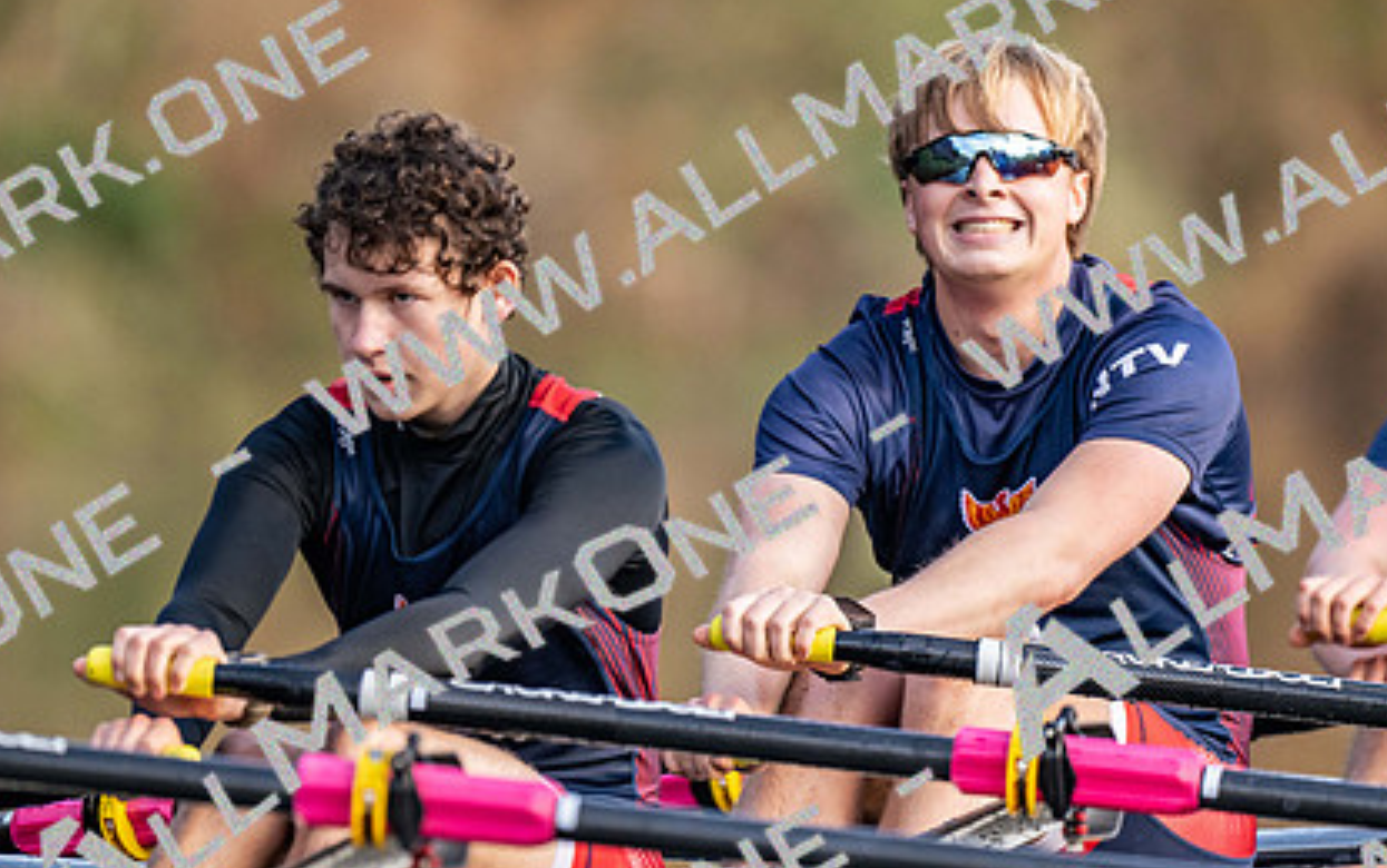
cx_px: 719
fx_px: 32303
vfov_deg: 1.5
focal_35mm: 854
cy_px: 446
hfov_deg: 2.5
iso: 1400
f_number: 4
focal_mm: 600
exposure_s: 1/2500
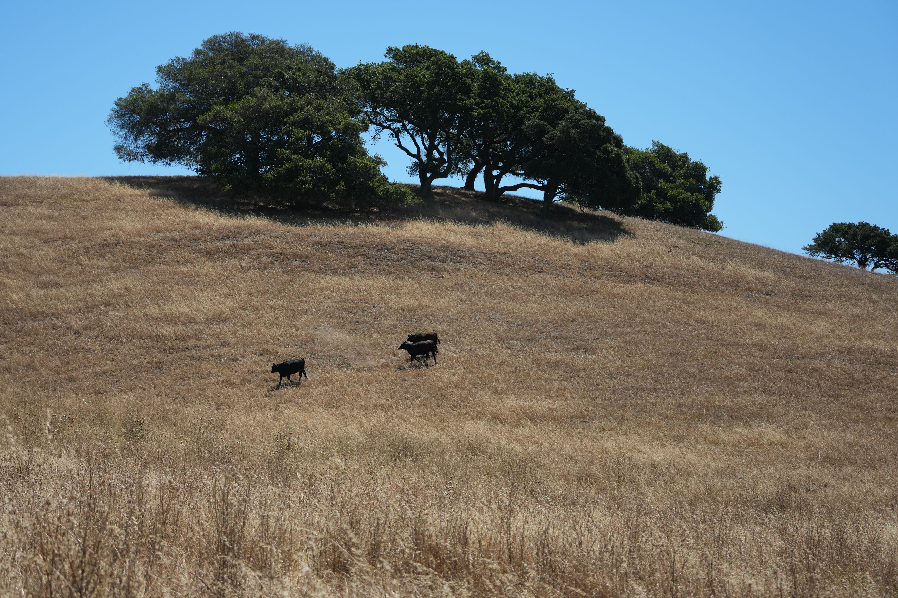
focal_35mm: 90
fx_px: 2245
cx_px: 366
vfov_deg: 15.2
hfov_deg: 22.6
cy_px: 314
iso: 400
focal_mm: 73
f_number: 5
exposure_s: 1/2500
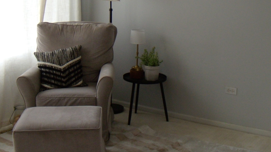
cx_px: 152
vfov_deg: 21.8
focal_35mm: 55
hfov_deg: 37.8
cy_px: 59
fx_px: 395
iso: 200
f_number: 3.6
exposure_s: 1/60
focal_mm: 6.4
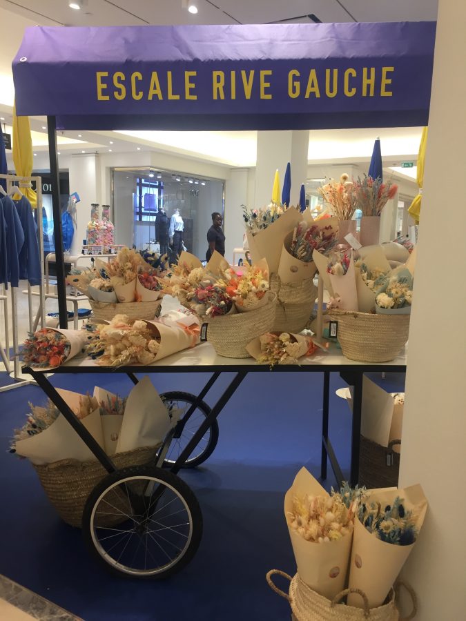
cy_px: 310
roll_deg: -0.9
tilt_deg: -9.2
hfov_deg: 48.2
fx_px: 521
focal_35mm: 29
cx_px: 233
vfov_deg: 61.7
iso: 32
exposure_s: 1/33
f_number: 2.2
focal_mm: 4.15
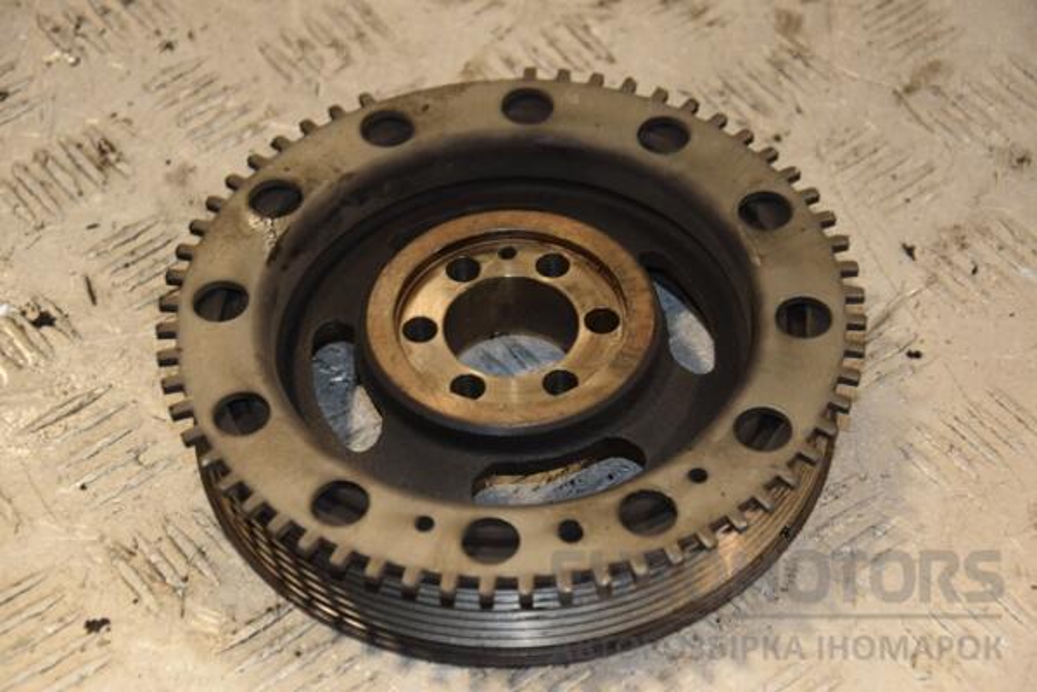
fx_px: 3240
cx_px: 518
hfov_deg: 18.2
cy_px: 346
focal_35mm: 112
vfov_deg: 12.2
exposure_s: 1/160
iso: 800
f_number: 5.3
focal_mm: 75
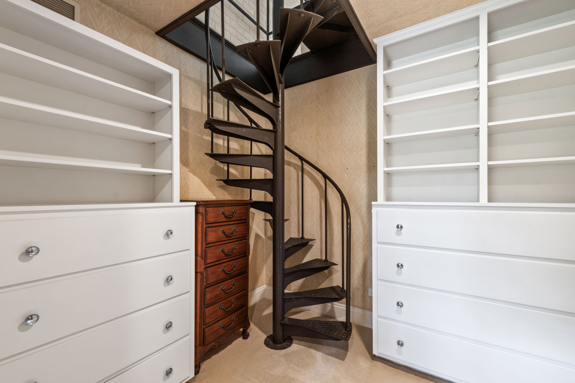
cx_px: 288
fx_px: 240
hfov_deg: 100.4
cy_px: 192
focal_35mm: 15
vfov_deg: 77.3
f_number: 9
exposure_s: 3
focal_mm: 10
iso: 100
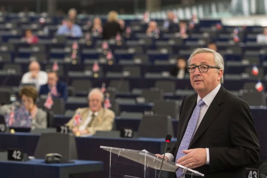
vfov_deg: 13.7
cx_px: 134
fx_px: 742
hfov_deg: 20.4
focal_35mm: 100
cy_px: 89
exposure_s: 1/500
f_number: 2.8
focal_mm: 100
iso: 2000
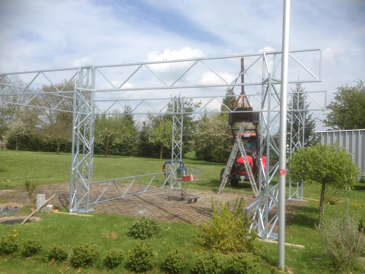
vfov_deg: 42.9
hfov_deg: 55.4
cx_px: 182
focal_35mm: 33
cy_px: 137
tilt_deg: -0.6
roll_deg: -1.9
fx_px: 348
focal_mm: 4.12
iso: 50
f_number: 2.4
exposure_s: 1/1642
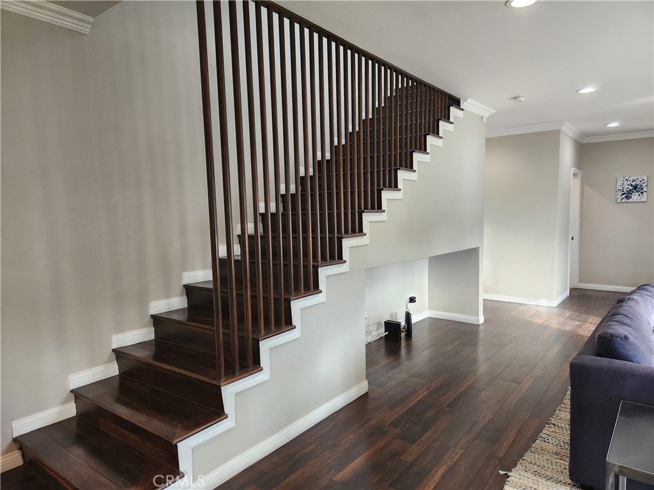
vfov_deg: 58.9
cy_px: 245
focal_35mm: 23
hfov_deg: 73.9
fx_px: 435
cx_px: 327
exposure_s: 1/120
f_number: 1.8
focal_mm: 5.4
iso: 125
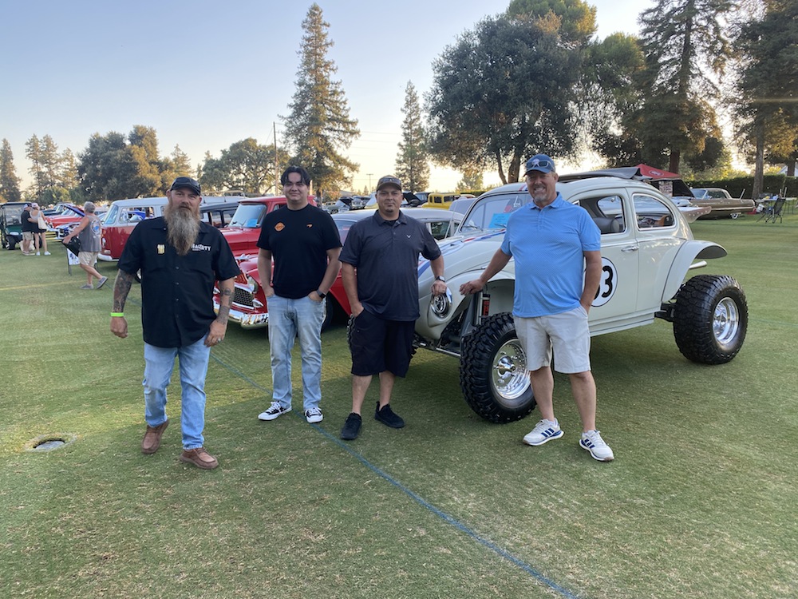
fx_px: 599
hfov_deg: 67.3
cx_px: 399
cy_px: 300
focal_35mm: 26
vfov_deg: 53.1
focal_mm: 4.25
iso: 32
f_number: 1.8
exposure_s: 1/191
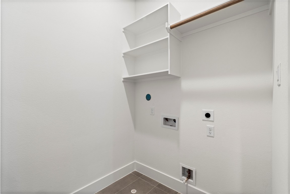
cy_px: 97
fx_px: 129
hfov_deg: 96.7
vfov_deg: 73.7
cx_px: 145
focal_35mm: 16
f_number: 9
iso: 200
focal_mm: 16
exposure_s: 1.6
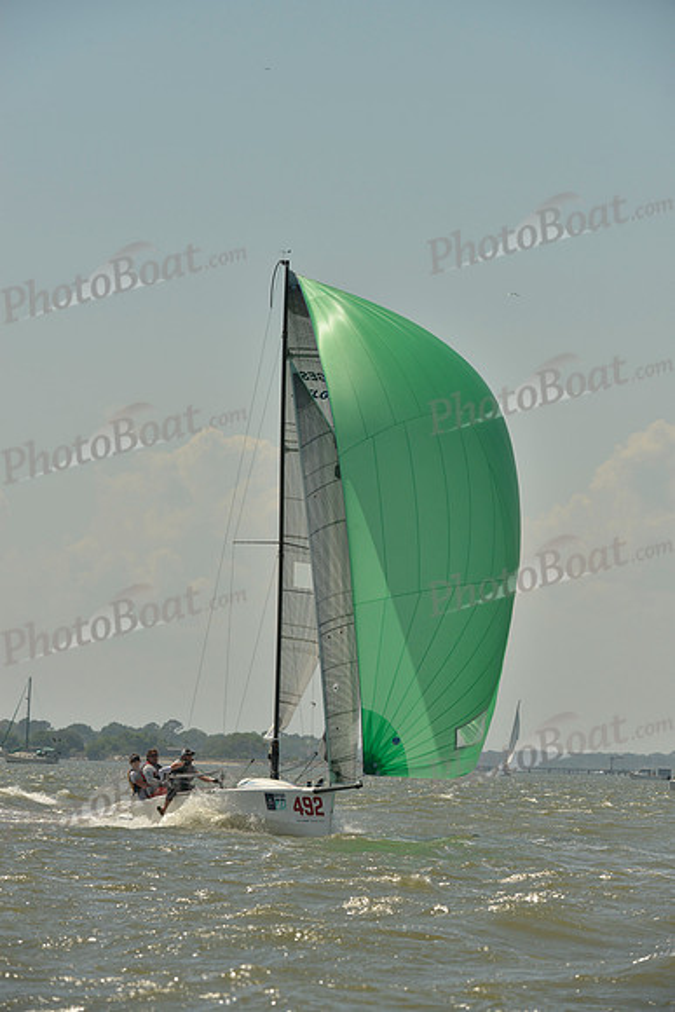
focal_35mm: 200
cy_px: 506
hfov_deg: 6.9
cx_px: 338
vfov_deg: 10.3
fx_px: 5621
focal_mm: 200
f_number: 9
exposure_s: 1/1600
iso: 280
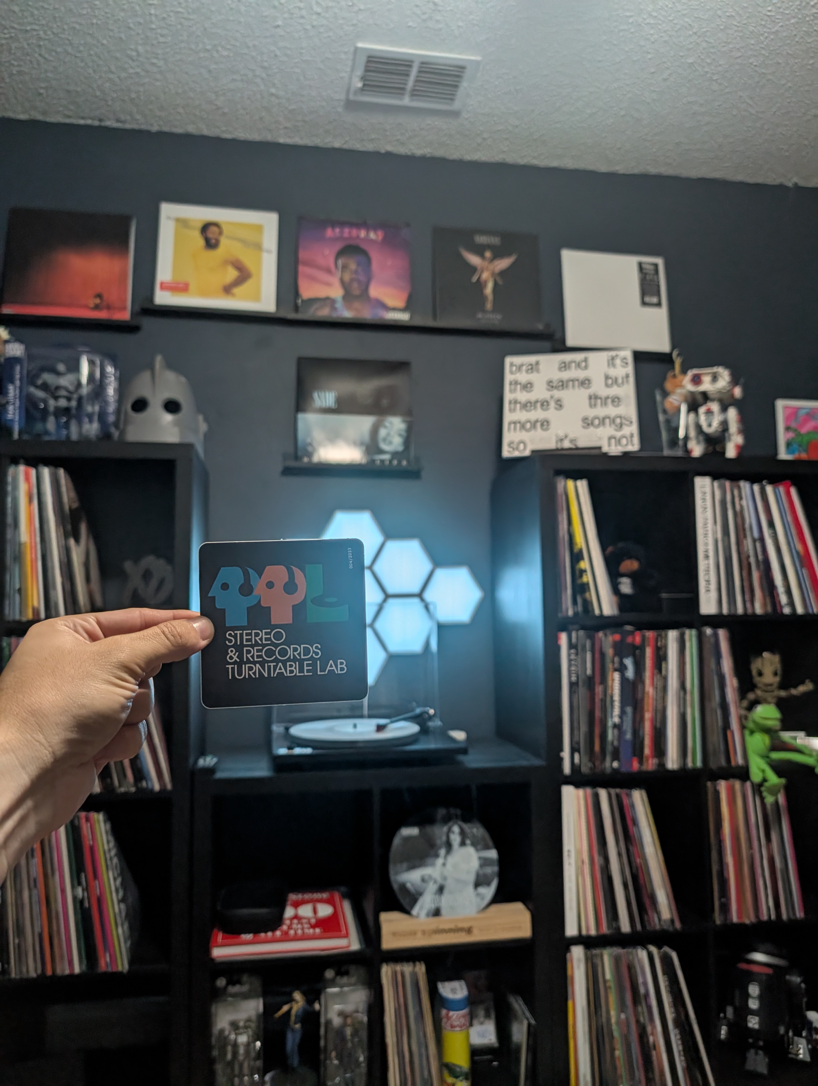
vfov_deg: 71.5
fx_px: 754
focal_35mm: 24
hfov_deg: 56.9
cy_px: 543
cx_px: 409
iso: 236
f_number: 1.68
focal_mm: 6.9
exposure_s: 1/120
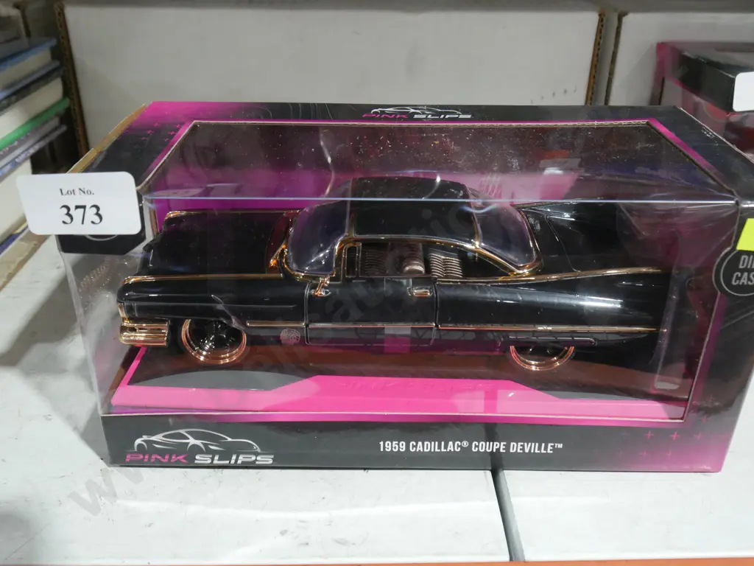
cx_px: 377
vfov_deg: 44.2
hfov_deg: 56.8
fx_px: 697
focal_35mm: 32
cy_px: 283
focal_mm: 16
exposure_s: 1/60
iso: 3200
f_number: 7.1
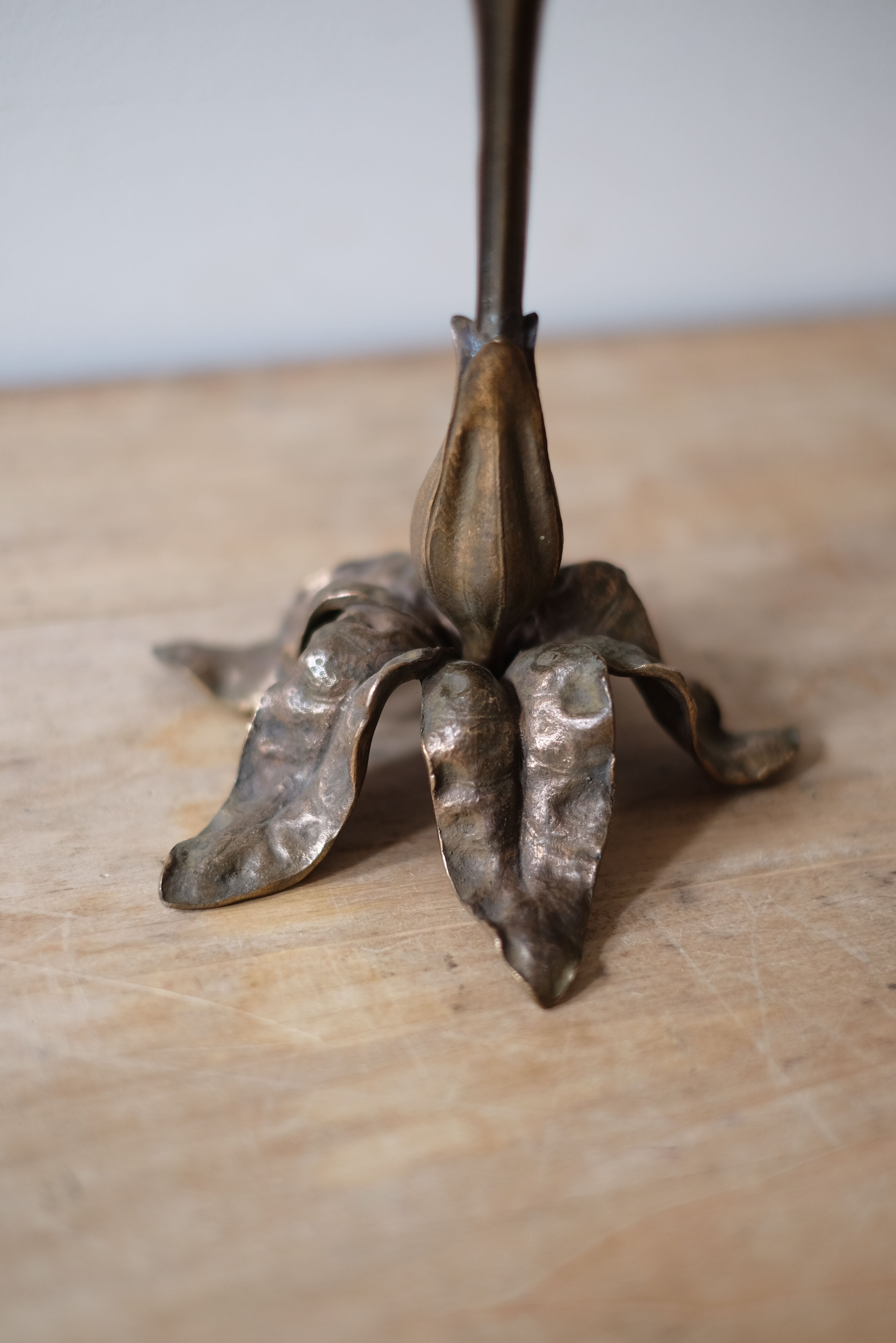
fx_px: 1979
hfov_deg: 25.5
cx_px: 448
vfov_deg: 37.5
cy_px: 672
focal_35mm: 53
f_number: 1.4
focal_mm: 35
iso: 200
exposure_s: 1/60
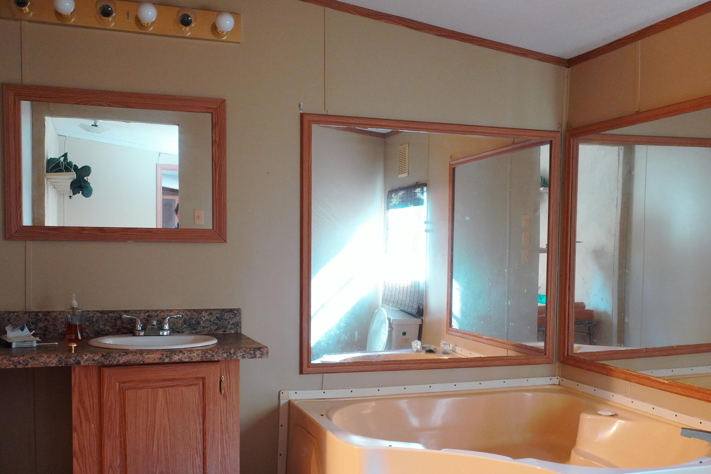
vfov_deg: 35.7
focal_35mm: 37
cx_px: 363
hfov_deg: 51.9
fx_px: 731
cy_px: 301
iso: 800
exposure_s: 1/8
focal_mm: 10.26
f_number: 2.8
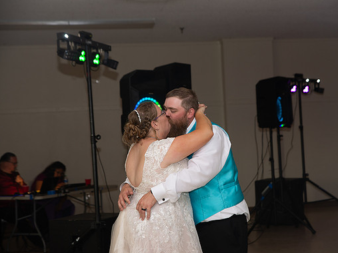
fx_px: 752
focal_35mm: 77
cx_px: 187
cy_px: 127
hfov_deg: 25.3
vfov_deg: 19.1
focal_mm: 70
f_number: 3.5
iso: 800
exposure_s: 1/125
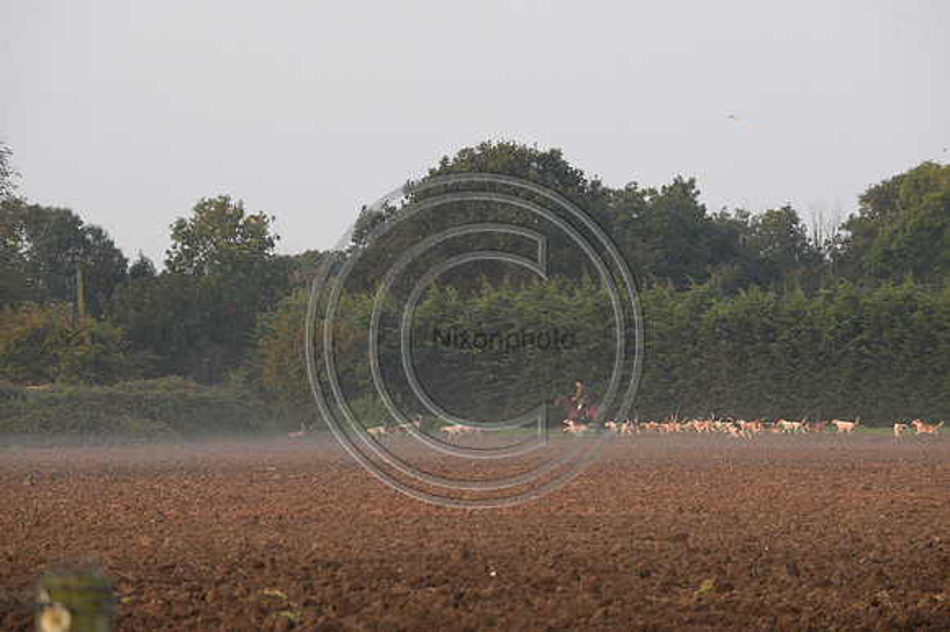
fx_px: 5275
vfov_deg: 6.9
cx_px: 475
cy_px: 316
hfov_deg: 10.3
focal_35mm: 200
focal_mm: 200
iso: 2500
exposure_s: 1/500
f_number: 7.1
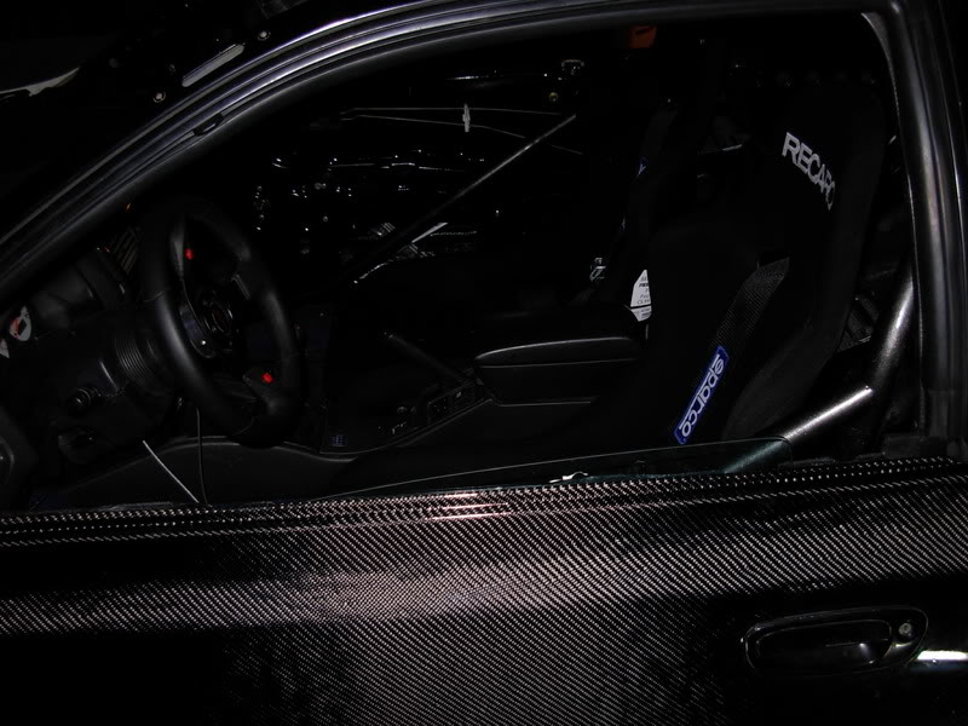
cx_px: 484
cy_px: 363
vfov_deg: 37.7
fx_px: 1063
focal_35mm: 38
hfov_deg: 49.0
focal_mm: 6.3
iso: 79
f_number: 2.9
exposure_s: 1/22.6
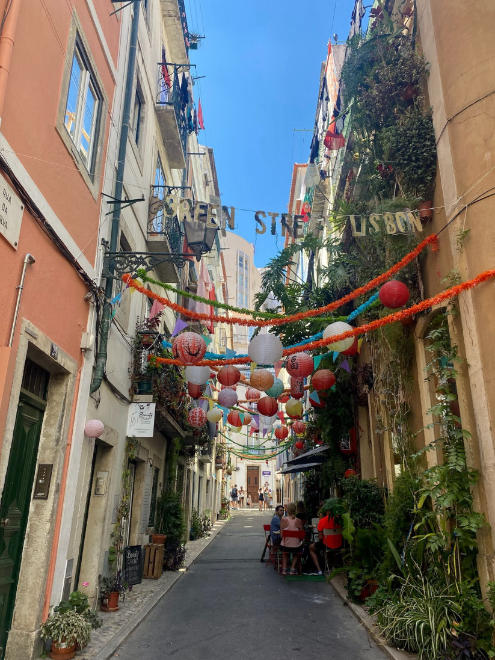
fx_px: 534
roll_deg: +1.4
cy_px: 322
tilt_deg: +19.3
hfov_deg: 49.8
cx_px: 247
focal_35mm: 28
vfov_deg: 63.4
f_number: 1.8
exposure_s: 1/497
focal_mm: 4.25
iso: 32
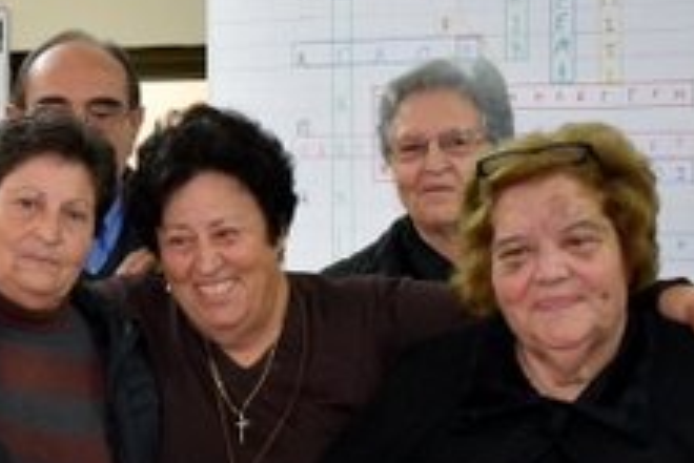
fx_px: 2366
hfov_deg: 16.0
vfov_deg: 11.2
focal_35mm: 123
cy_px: 104
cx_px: -155
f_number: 4.5
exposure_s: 1/80
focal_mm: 25
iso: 800
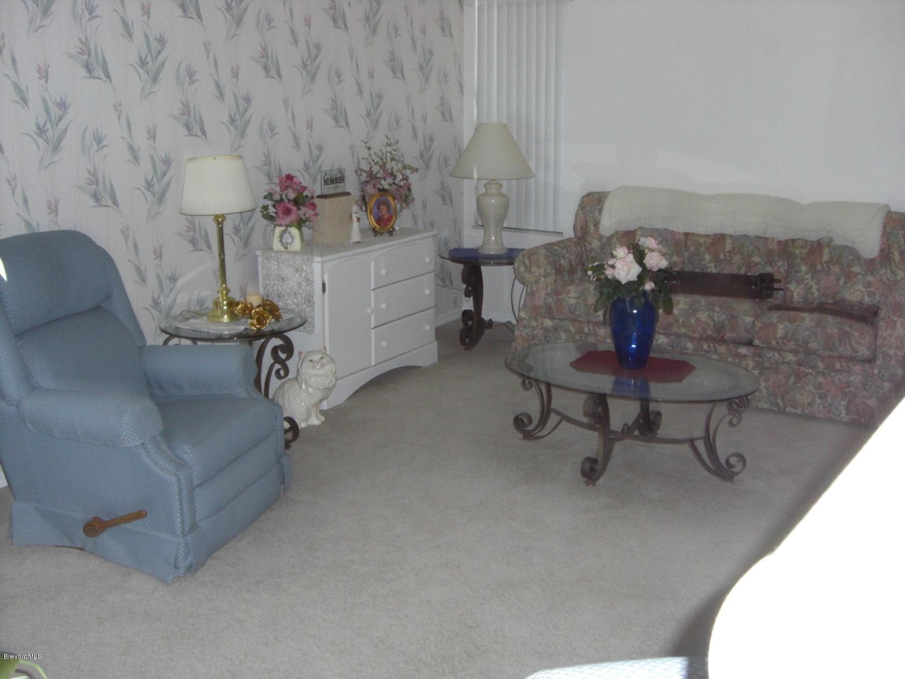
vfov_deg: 37.7
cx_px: 452
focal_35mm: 38
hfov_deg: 49.0
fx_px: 993
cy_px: 340
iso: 200
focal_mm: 6.2
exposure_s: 1/60
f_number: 2.7
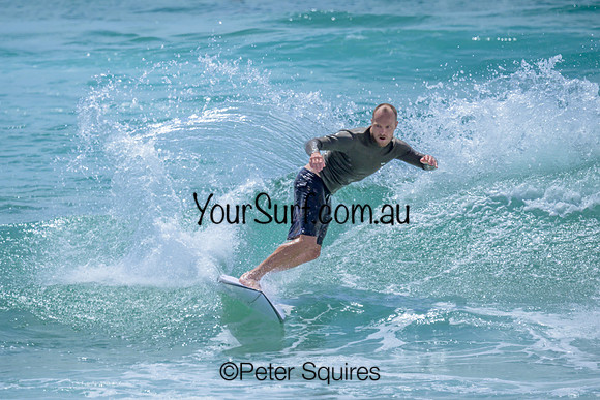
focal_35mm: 1175
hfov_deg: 1.8
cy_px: 106
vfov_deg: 1.2
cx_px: 160
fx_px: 19580
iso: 200
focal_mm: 800
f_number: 6.3
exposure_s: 1/3200
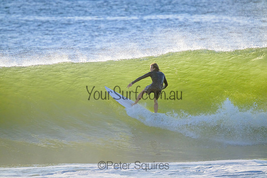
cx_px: 134
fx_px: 5934
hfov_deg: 2.6
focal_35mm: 800
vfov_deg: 1.7
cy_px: 89
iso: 1800
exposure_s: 1/2000
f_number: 11
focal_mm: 800
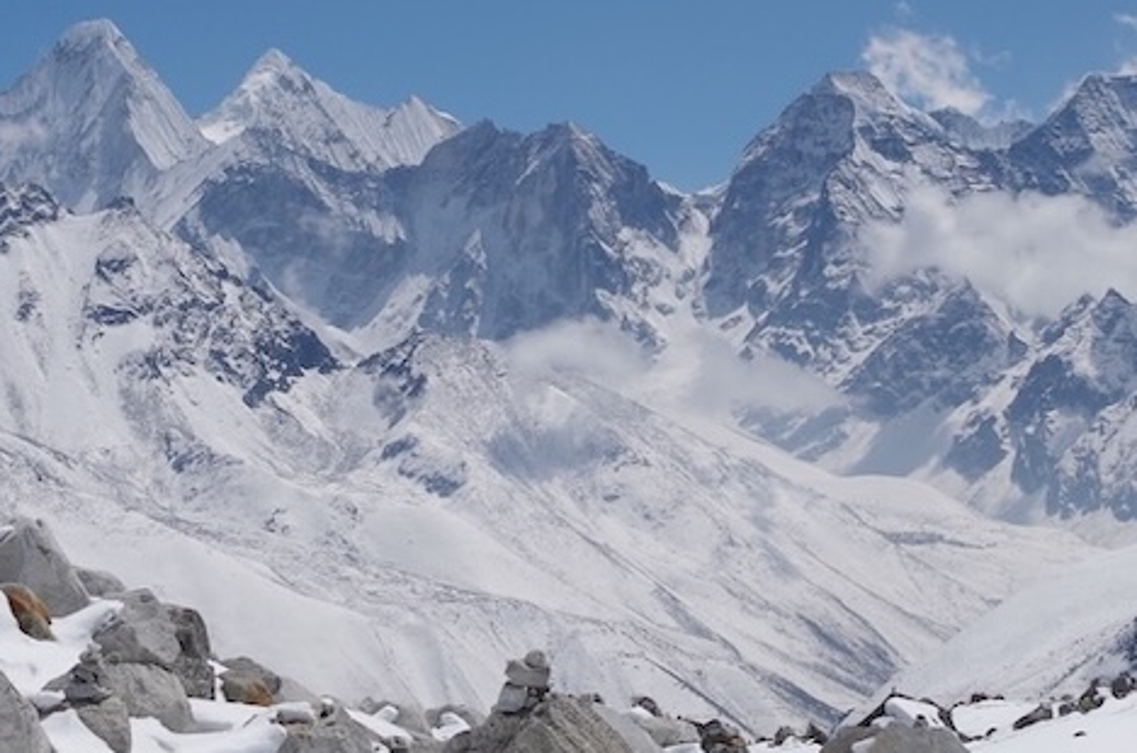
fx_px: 3719
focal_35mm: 118
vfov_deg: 11.5
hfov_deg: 17.4
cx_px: 457
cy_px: 69
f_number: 9
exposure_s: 1/640
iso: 100
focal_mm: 30.63
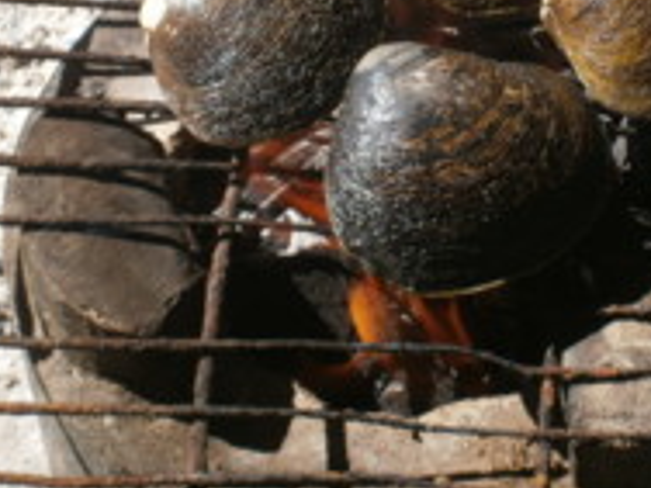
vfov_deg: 7.2
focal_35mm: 207
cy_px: 40
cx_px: 450
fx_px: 3893
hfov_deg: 9.5
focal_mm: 19.6
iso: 80
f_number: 5.8
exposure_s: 1/200
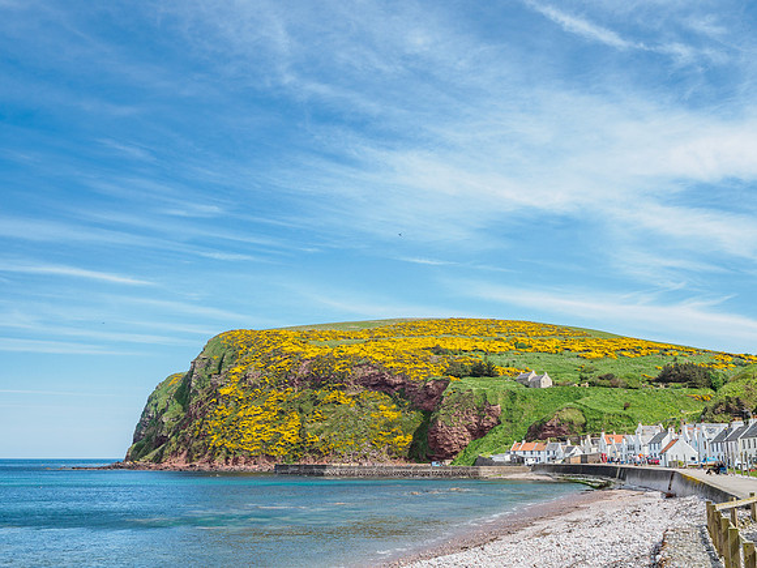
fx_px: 787
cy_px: 284
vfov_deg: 39.7
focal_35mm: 36
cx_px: 378
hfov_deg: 51.4
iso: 200
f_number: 7.1
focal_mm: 18
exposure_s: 1/400
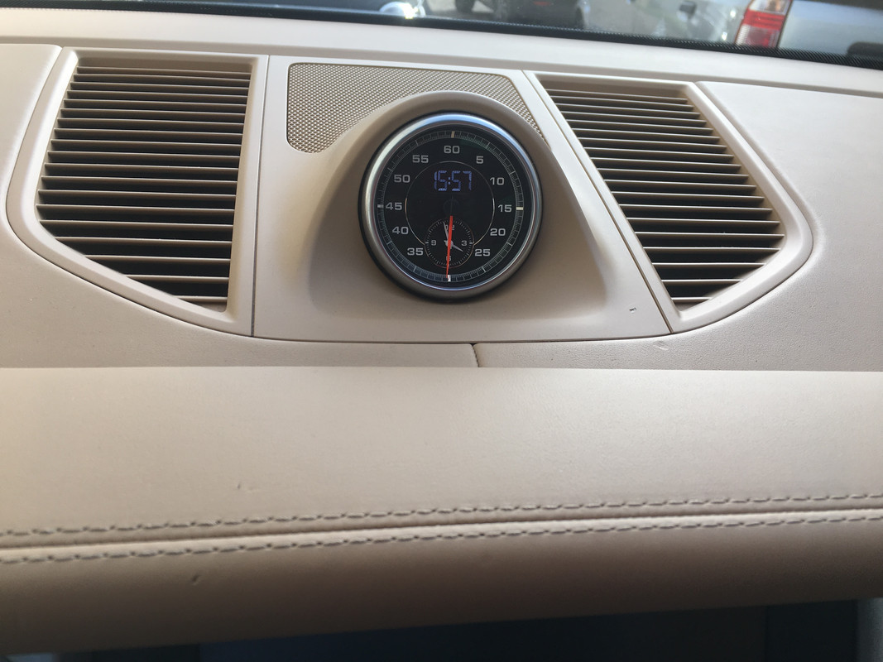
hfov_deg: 61.7
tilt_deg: -28.7
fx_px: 740
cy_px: 331
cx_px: 442
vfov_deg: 48.2
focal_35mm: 29
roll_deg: -5.4
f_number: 2.2
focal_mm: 4.15
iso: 25
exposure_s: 1/432
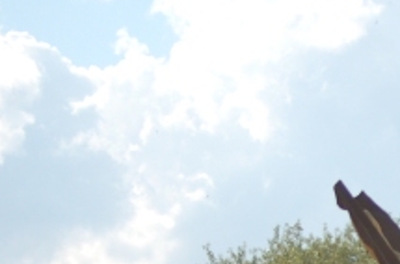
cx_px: 887
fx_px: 4325
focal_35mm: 390
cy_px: 527
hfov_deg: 5.2
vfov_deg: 3.5
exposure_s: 1/1600
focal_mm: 55
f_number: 4
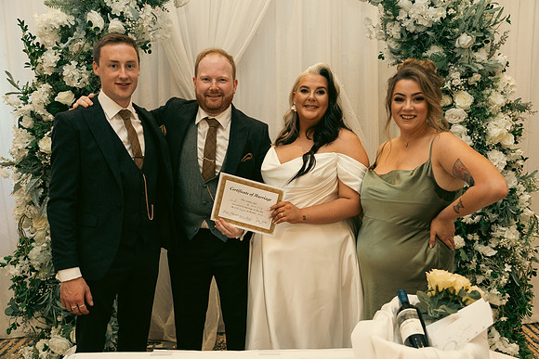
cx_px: 270
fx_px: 449
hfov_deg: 61.9
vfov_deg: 43.6
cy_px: 180
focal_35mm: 30
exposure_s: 1/160
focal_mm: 30
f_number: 3.5
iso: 2500
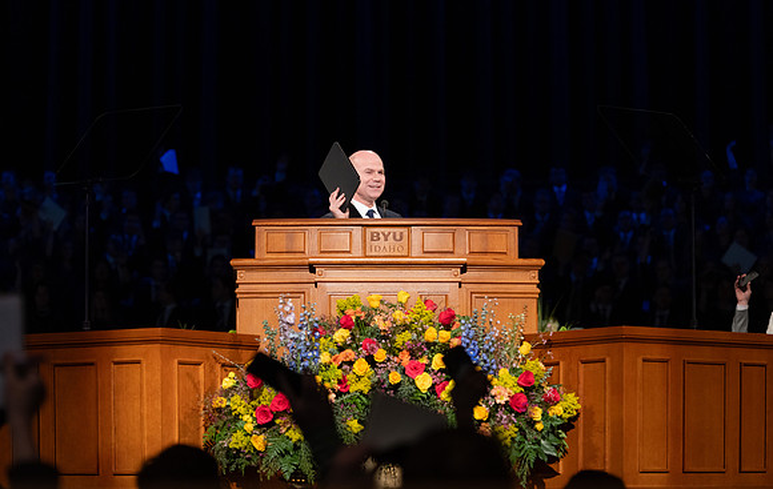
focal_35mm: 125
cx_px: 384
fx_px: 2639
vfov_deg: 10.6
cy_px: 257
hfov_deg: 16.7
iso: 1000
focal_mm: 122
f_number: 3.2
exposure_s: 1/320
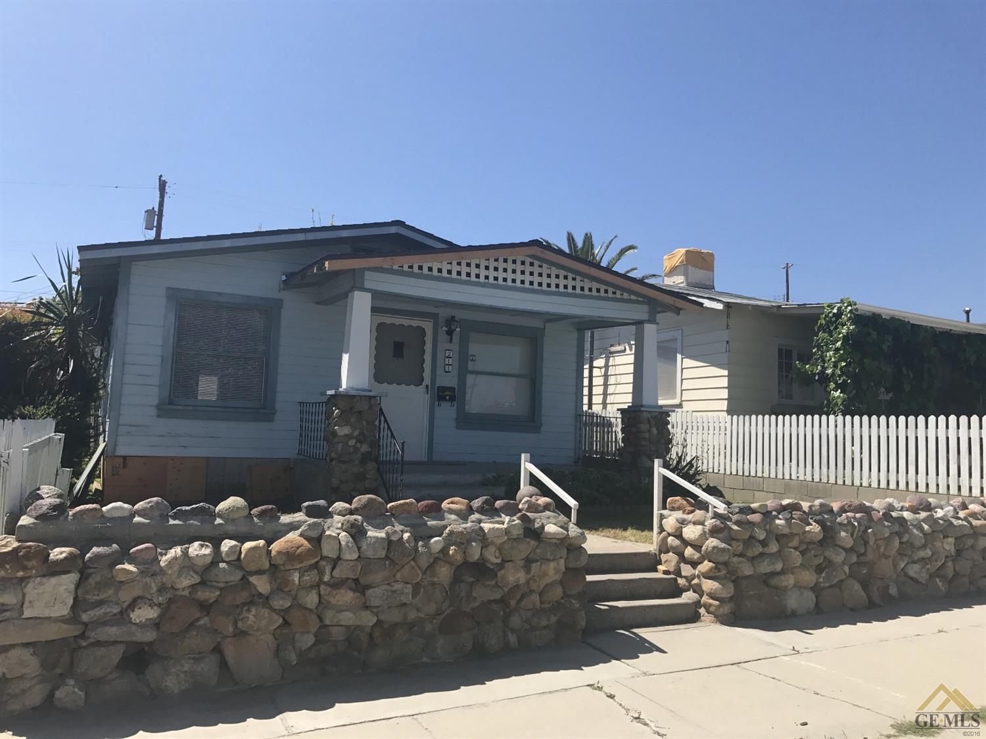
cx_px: 493
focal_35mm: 28
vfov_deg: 49.7
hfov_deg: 63.5
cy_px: 370
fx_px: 797
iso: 20
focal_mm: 3.99
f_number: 1.8
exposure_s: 1/2591
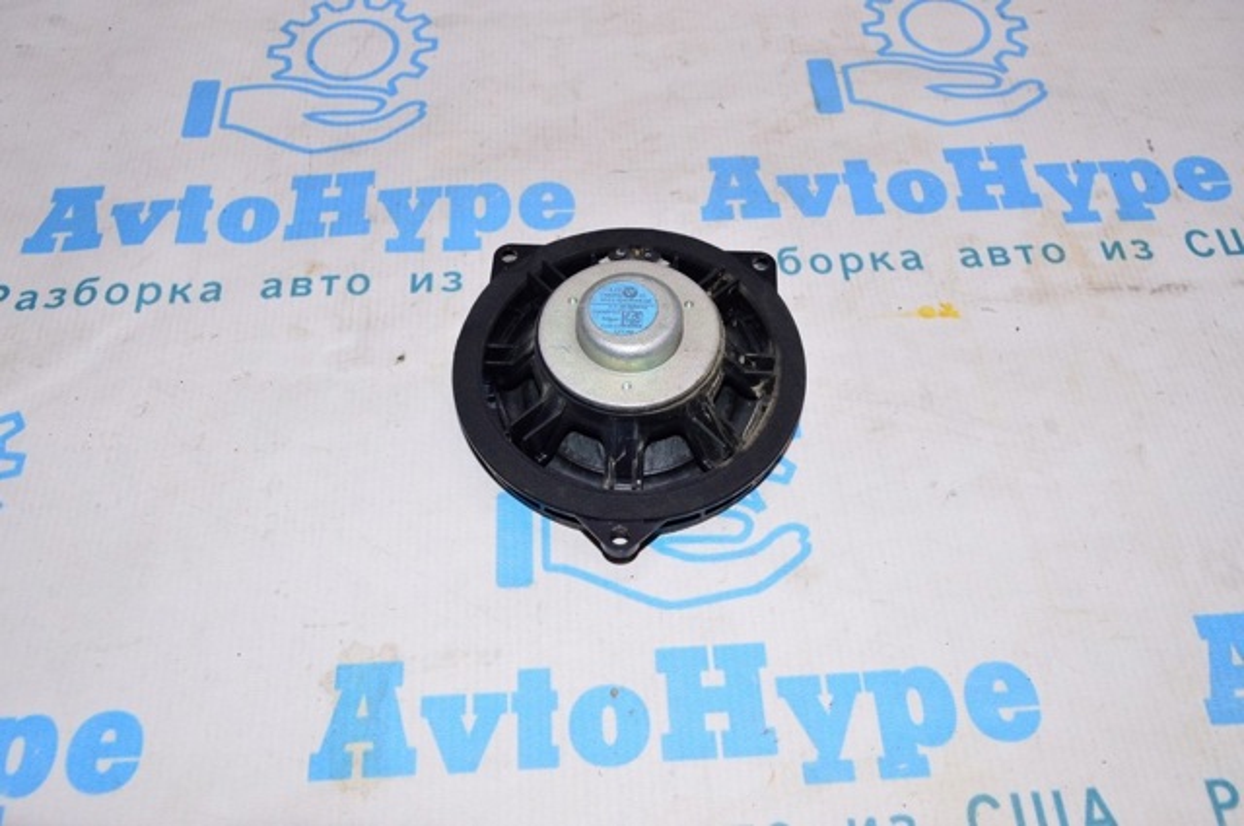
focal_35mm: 32
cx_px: 622
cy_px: 413
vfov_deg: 41.6
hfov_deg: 59.6
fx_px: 1087
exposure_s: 1/200
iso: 1600
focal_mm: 21
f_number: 8
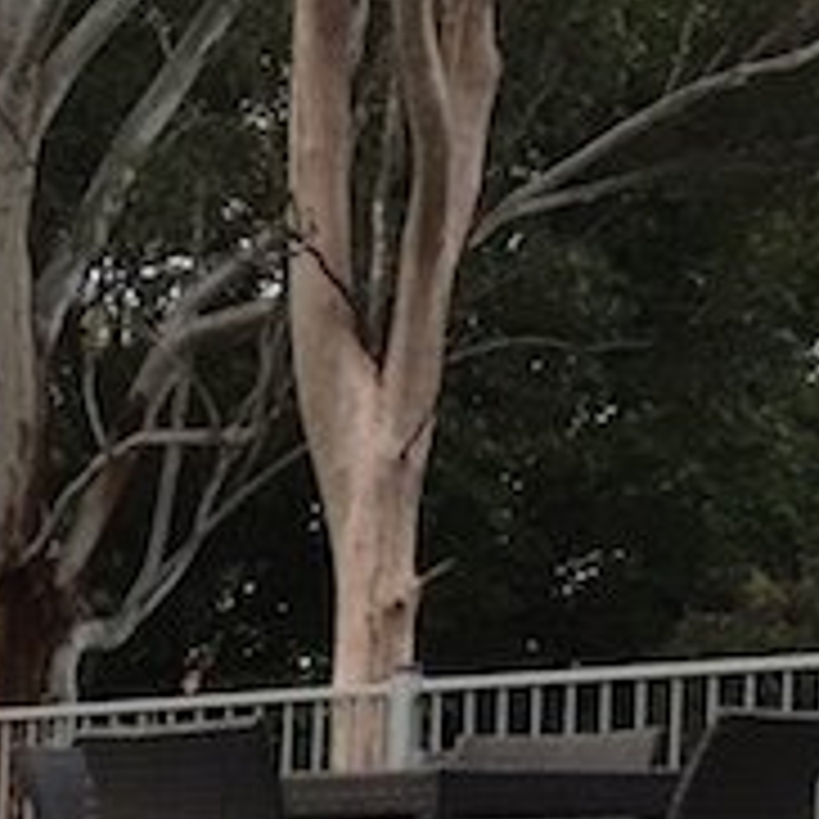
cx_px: -1418
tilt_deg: -6.1
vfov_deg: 11.6
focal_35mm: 141
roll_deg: +0.2
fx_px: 3774
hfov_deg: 10.1
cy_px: 1390
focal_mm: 4.15
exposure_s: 1/100
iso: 32
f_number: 2.2
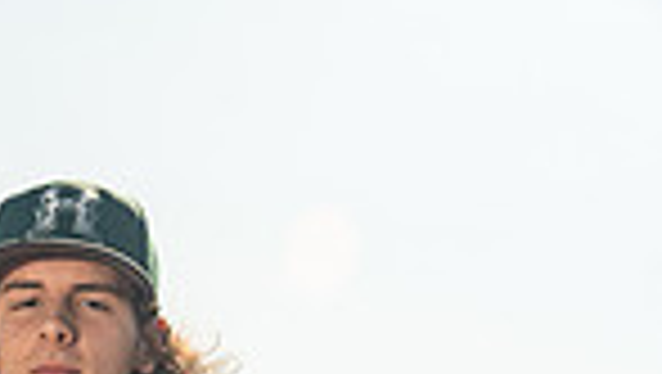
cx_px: 0
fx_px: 1915
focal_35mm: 109
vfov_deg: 9.5
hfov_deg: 19.1
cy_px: 1000
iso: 500
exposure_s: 1/200
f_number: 7.1
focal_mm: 34
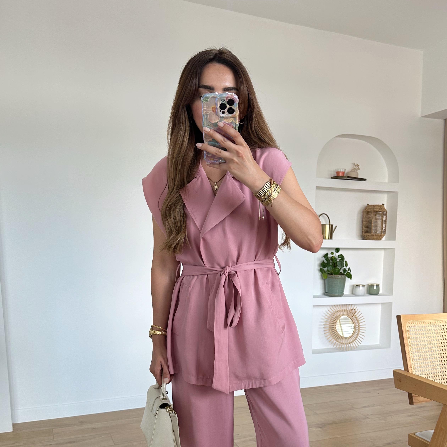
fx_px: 497
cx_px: 260
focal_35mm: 34
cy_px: 319
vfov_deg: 47.2
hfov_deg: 48.3
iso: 80
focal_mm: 6.86
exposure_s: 1/100
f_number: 1.78
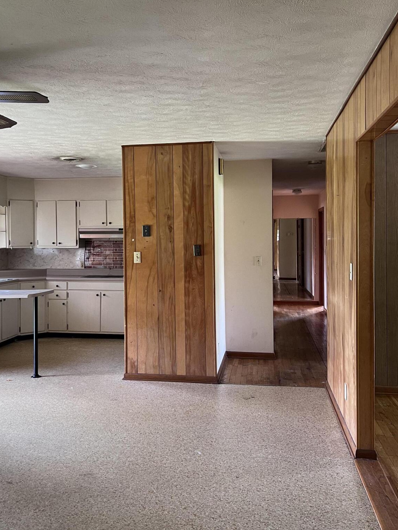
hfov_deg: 41.7
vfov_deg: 53.9
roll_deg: +0.6
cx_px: 169
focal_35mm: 34
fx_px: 521
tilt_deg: -1.9
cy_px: 253
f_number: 1.5
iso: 200
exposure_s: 1/60
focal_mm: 5.7
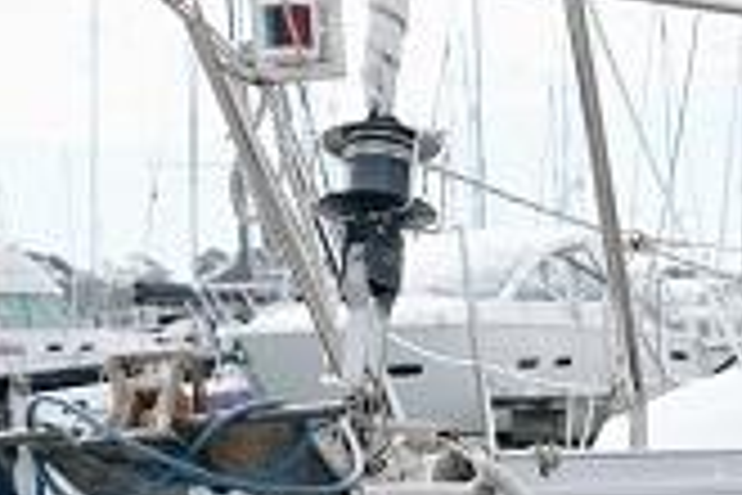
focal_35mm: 124
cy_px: 475
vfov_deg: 11.0
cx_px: 940
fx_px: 2556
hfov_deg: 15.8
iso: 200
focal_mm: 27
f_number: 3.2
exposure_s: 1/2000
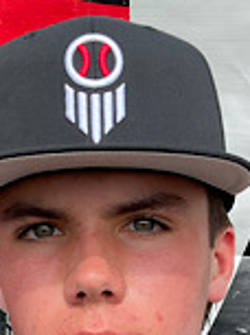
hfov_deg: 19.3
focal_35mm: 76
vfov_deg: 23.6
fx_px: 735
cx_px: 112
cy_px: 396
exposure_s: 1/1055
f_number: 1.8
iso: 16
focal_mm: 3
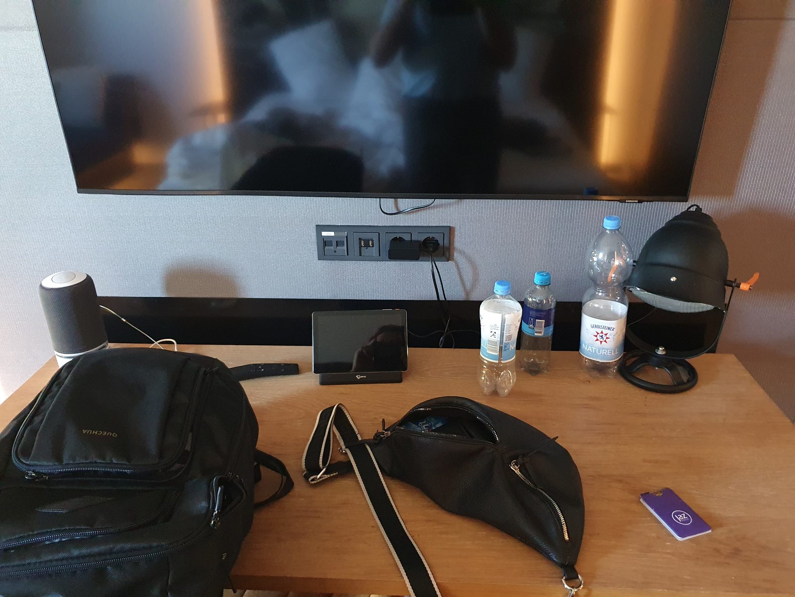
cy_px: 298
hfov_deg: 67.3
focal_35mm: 26
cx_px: 398
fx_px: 597
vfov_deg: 53.1
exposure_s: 1/20
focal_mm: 4.3
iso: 640
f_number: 1.5
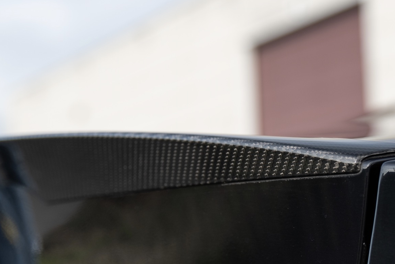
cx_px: 309
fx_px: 999
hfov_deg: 22.1
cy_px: 168
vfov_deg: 15.0
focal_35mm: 91
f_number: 2.8
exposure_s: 1/400
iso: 100
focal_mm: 44
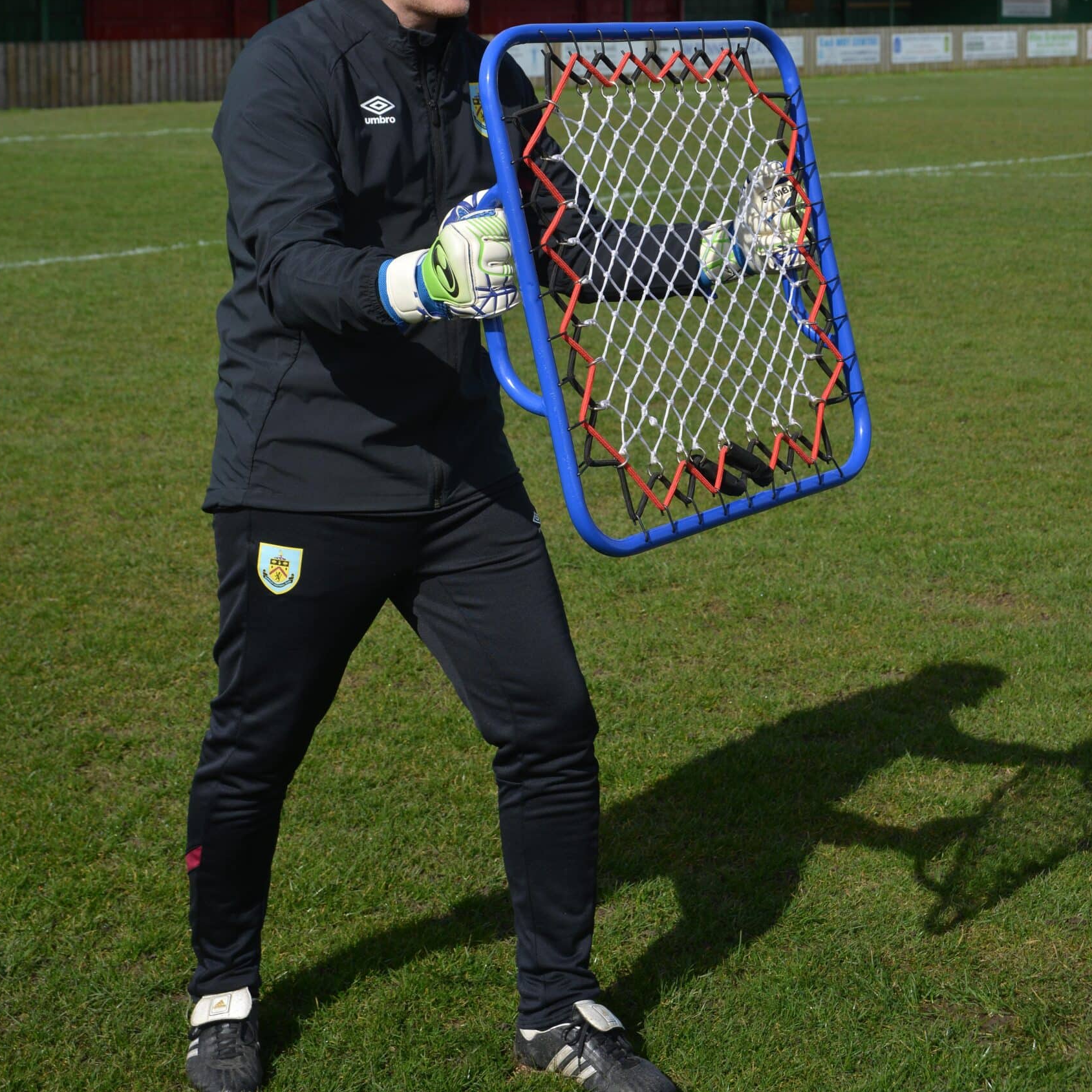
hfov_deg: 25.7
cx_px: 545
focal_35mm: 67
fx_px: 2391
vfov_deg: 25.5
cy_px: 296
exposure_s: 1/400
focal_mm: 52
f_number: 8
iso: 100
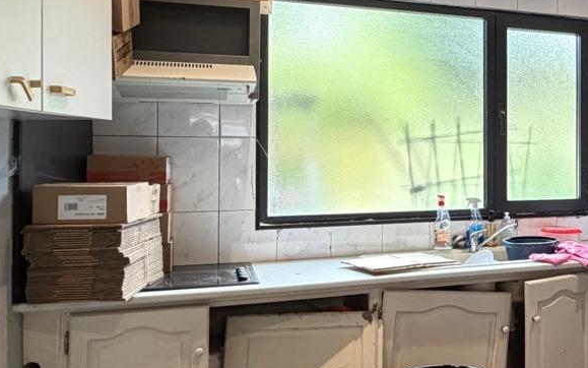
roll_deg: -0.3
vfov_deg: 31.2
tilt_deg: +0.2
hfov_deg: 45.1
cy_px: 143
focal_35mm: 41
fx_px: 657
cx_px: 494
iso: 320
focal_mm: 2.22
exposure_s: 1/119
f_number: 2.2
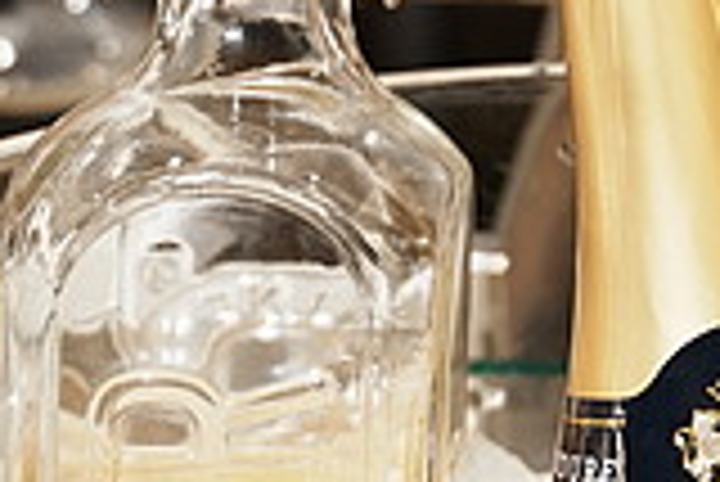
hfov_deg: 12.8
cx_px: 904
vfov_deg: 8.7
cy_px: -167
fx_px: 3123
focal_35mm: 156
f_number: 2.8
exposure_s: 1/20
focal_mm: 32
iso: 250
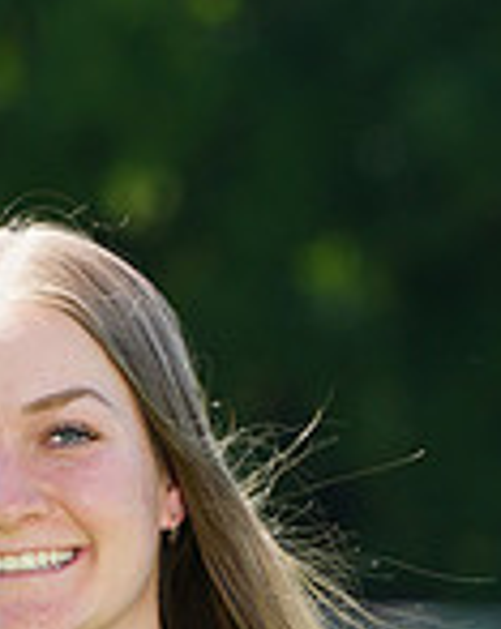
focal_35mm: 984
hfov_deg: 1.6
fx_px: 18295
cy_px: 988
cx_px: 69
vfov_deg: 2.0
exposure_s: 1/200
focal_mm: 265
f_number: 9
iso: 200
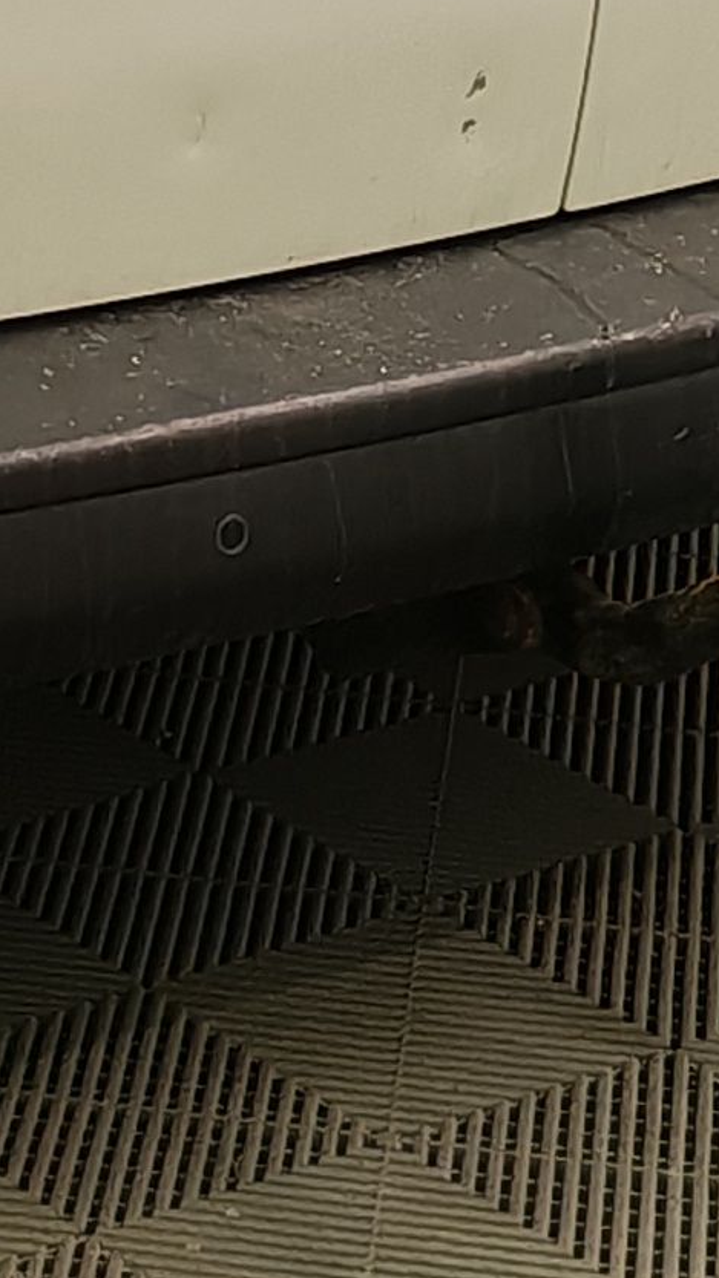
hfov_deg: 6.5
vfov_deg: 11.3
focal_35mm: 182
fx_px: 6170
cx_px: -590
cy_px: -774
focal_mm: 6.12
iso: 500
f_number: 1.9
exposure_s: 1/100
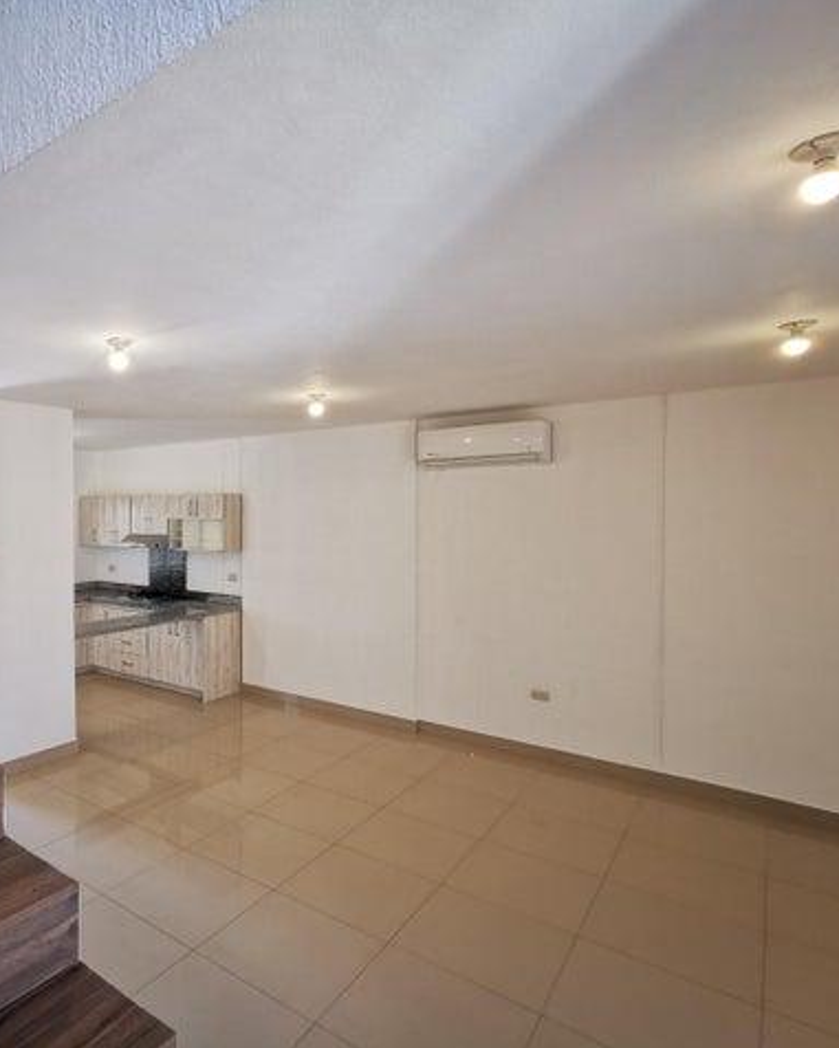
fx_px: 652
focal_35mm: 21
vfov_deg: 77.6
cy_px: 524
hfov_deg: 61.2
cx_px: 192
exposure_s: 1/60
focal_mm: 2.35
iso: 160
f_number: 2.2
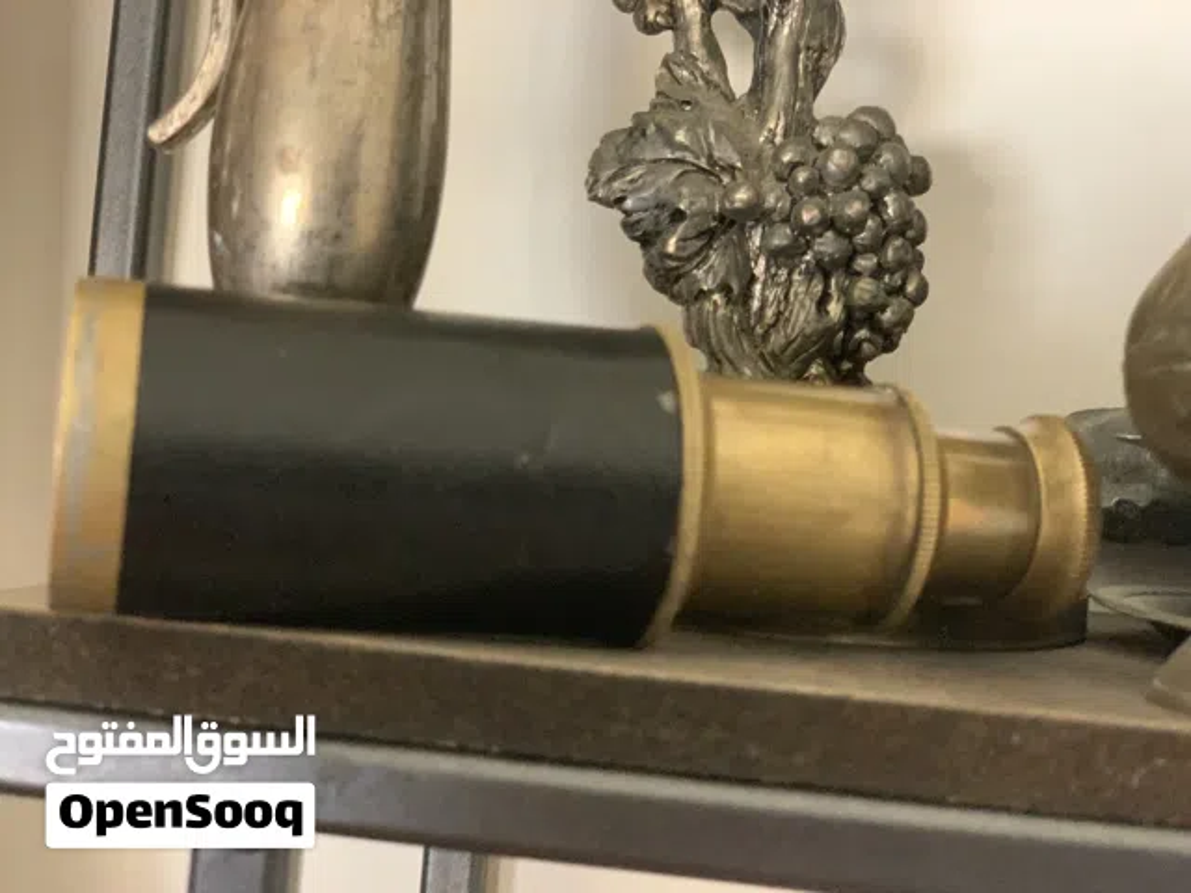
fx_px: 1789
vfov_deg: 28.0
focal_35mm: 52
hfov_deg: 36.8
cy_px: 446
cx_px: 596
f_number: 2.4
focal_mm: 6
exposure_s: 1/31
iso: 500
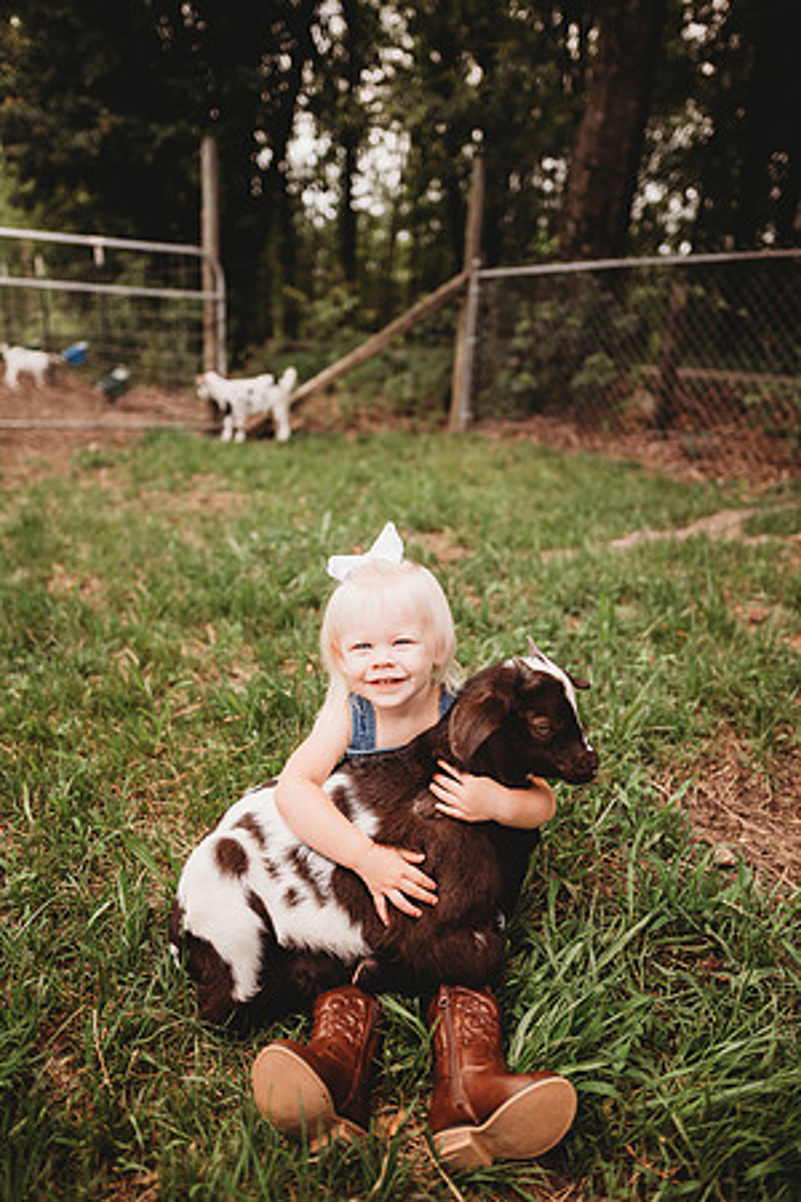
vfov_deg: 73.7
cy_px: 601
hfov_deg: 53.1
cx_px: 400
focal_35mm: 24
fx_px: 801
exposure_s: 1/400
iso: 100
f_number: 2.2
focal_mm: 24
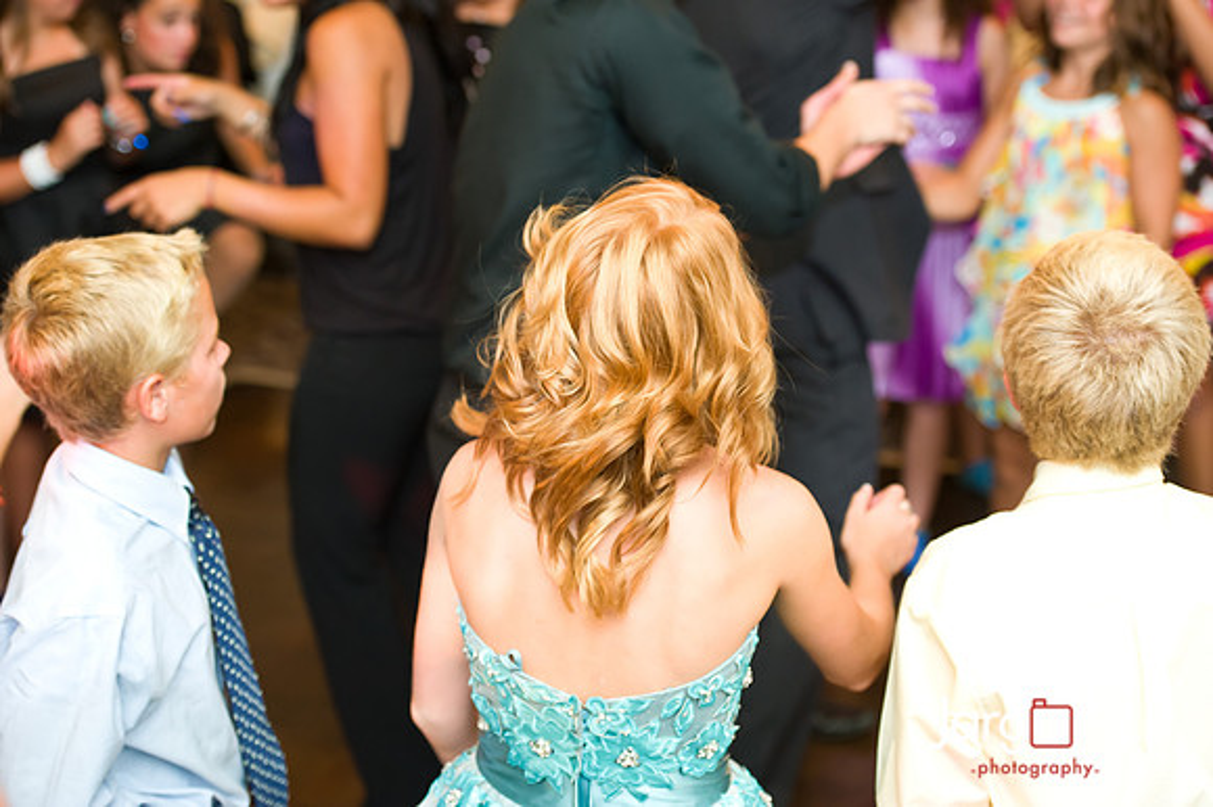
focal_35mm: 70
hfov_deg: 28.9
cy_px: 404
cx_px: 606
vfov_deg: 19.4
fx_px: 2357
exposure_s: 1/125
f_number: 3.2
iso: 1600
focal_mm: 70
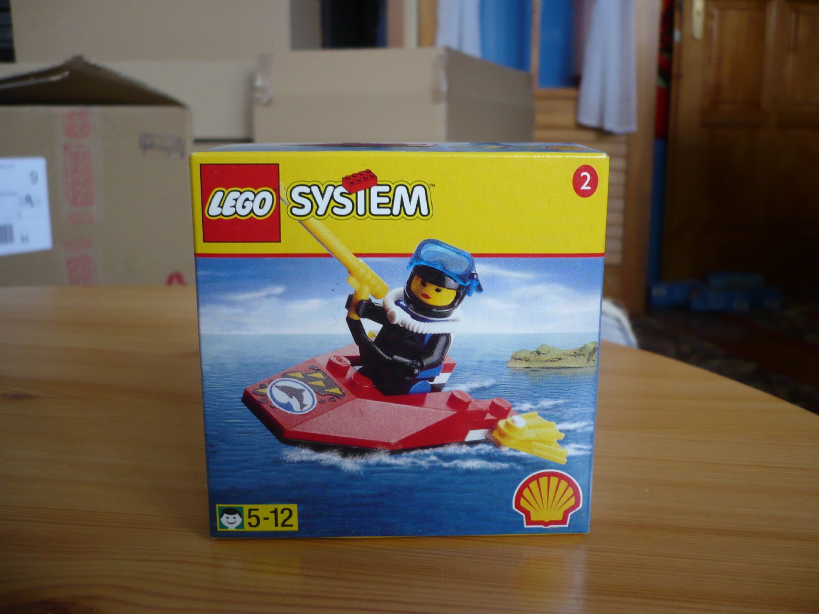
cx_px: 410
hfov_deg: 52.6
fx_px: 828
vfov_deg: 40.7
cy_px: 307
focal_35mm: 35
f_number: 2.8
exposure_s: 1/40
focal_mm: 5.8
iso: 100
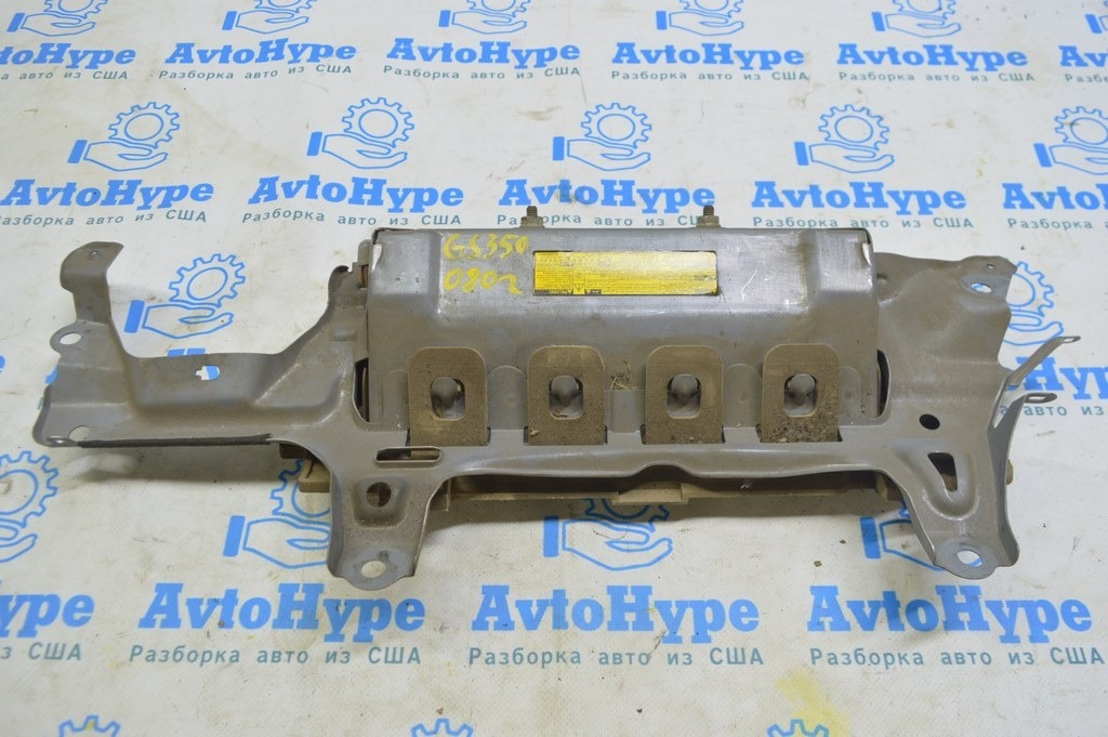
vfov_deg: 43.5
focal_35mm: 30
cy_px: 368
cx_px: 554
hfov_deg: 62.0
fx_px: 923
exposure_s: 1/20
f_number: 5.6
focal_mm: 20
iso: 400
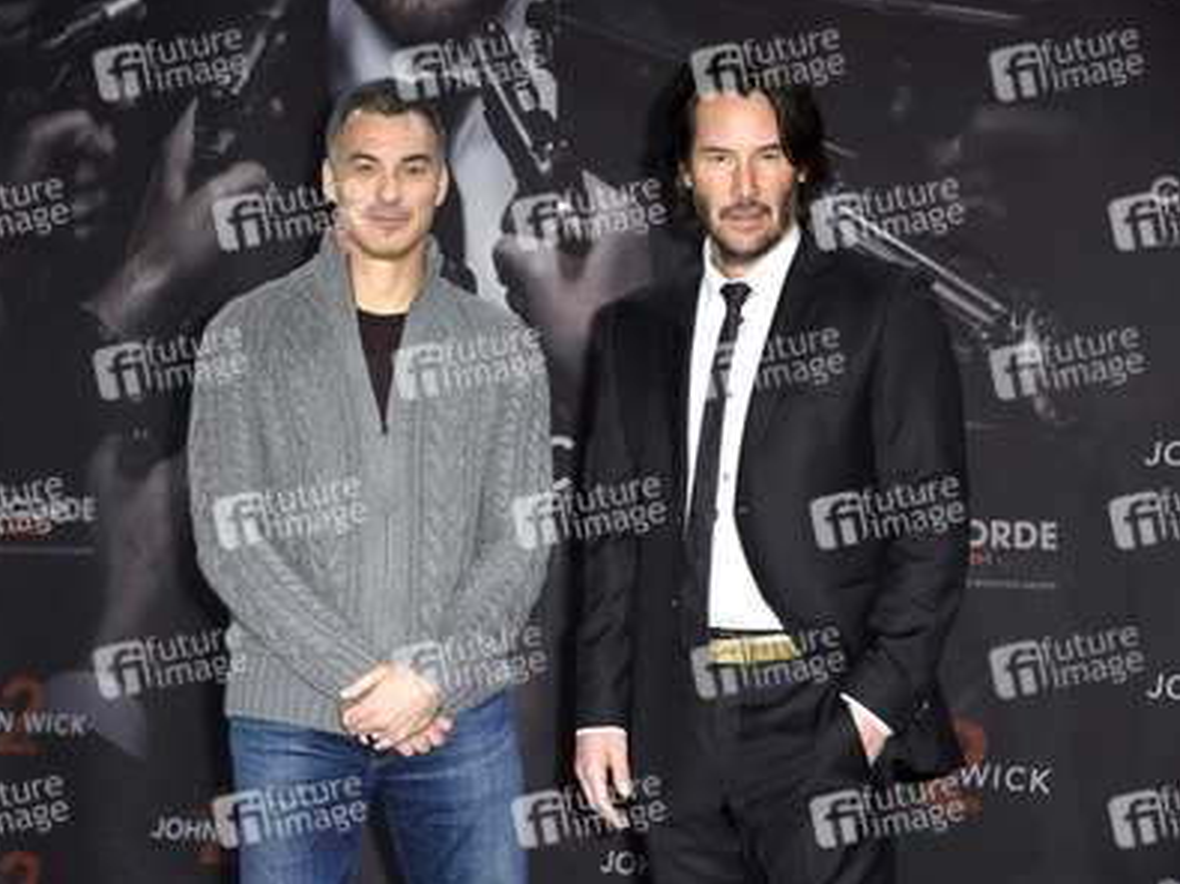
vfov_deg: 18.7
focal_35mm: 79
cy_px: 439
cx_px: 509
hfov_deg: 24.7
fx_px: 2692
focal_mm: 72
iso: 800
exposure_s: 1/160
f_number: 5
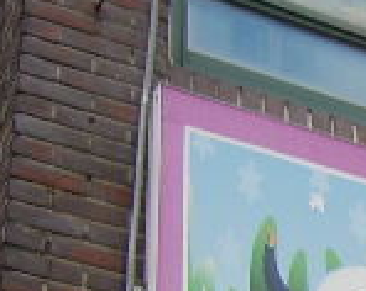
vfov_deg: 11.2
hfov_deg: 13.0
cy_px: 461
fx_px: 1417
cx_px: 705
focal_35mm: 131
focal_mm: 8.13
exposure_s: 1/38
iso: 71
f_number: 2.7
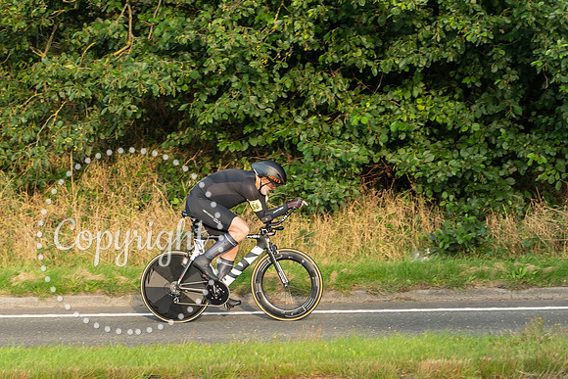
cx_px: 219
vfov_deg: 5.0
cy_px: 181
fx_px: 4300
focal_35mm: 273
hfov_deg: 7.6
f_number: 4
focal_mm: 155
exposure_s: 1/1000
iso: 1000
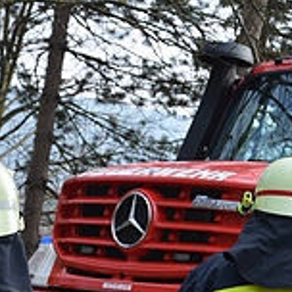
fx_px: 1594
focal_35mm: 167
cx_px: 218
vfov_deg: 10.4
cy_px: 231
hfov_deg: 10.4
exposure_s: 1/160
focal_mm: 42
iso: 200
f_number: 6.3
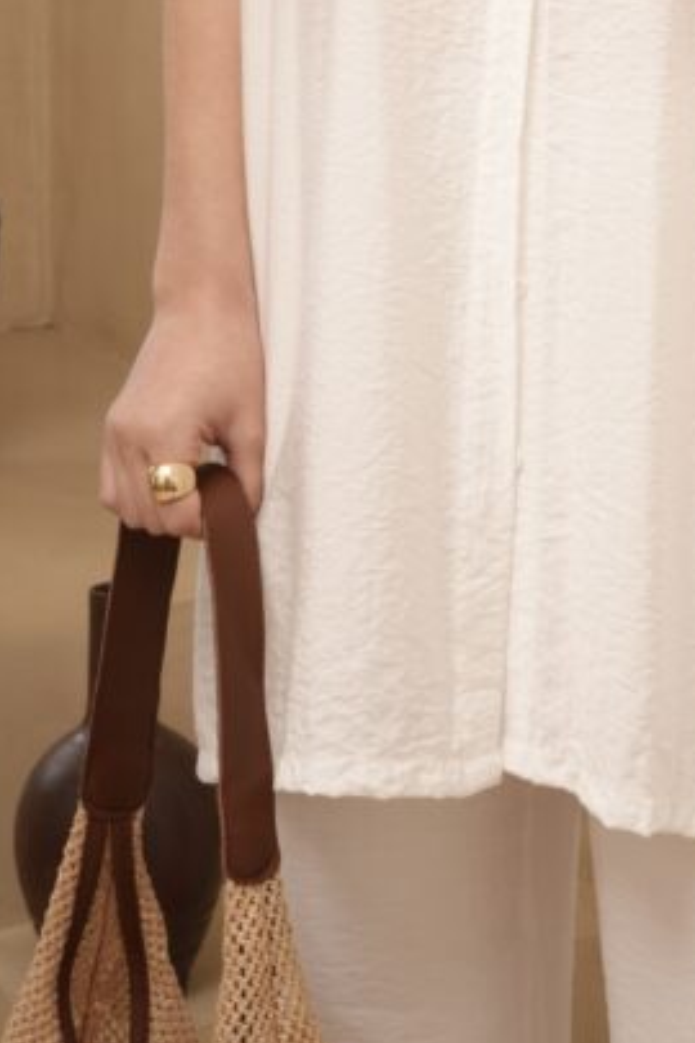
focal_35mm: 111
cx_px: 600
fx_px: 3214
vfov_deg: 18.0
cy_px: 18
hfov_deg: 12.3
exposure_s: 1/125
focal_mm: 50
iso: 640
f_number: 13
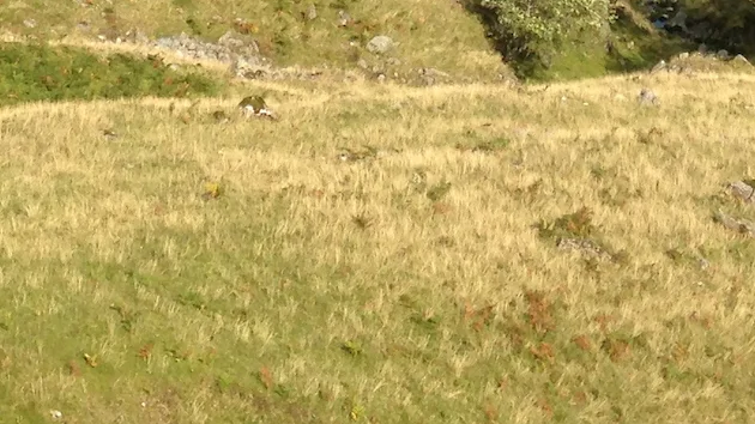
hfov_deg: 15.7
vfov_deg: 8.1
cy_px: -629
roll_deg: +0.6
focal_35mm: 137
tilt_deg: -3.8
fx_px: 2742
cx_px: 326
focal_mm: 4.12
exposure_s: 1/1043
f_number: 2.4
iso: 50
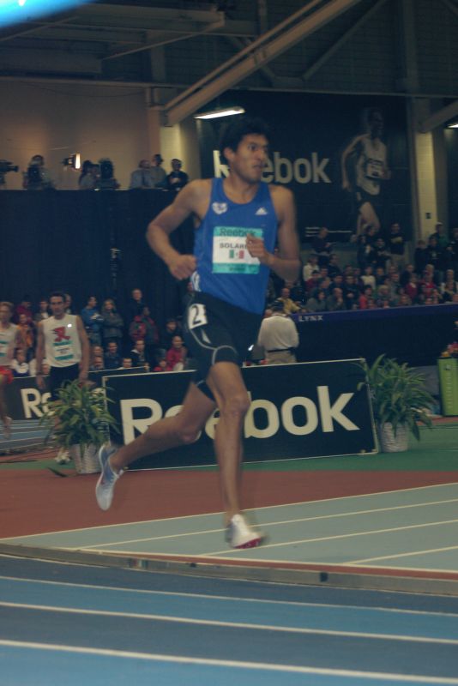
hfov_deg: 13.4
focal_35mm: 102
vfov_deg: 20.0
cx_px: 229
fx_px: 1945
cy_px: 343
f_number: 6.3
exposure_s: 1/125
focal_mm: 68
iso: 800
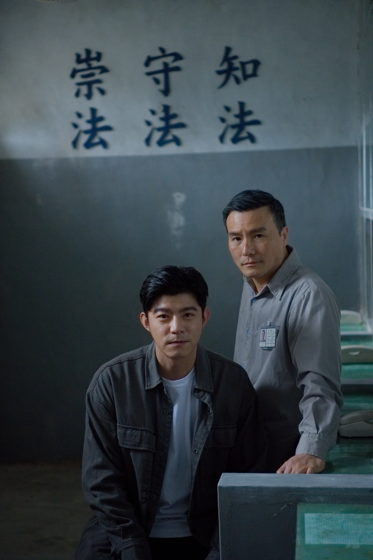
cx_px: 186
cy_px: 280
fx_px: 1088
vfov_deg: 28.8
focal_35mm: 70
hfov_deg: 19.5
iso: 1600
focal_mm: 70
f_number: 3.2
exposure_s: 1/200
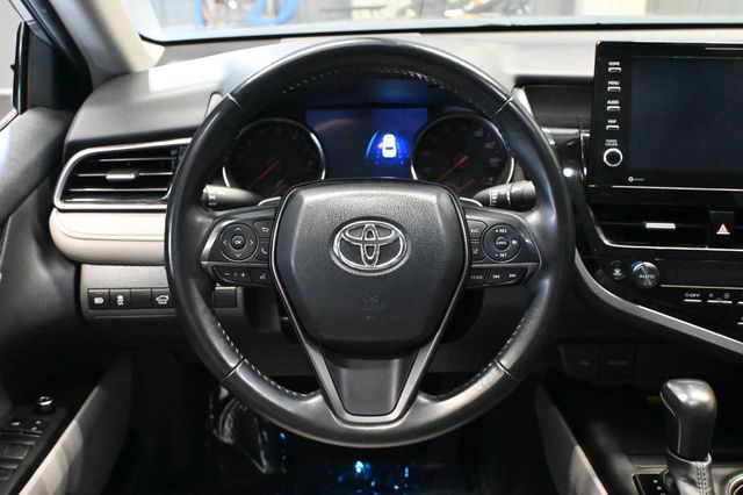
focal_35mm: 38
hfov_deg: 51.3
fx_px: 774
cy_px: 248
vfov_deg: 35.5
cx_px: 372
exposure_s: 1/40
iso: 12800
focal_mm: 25
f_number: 4.2
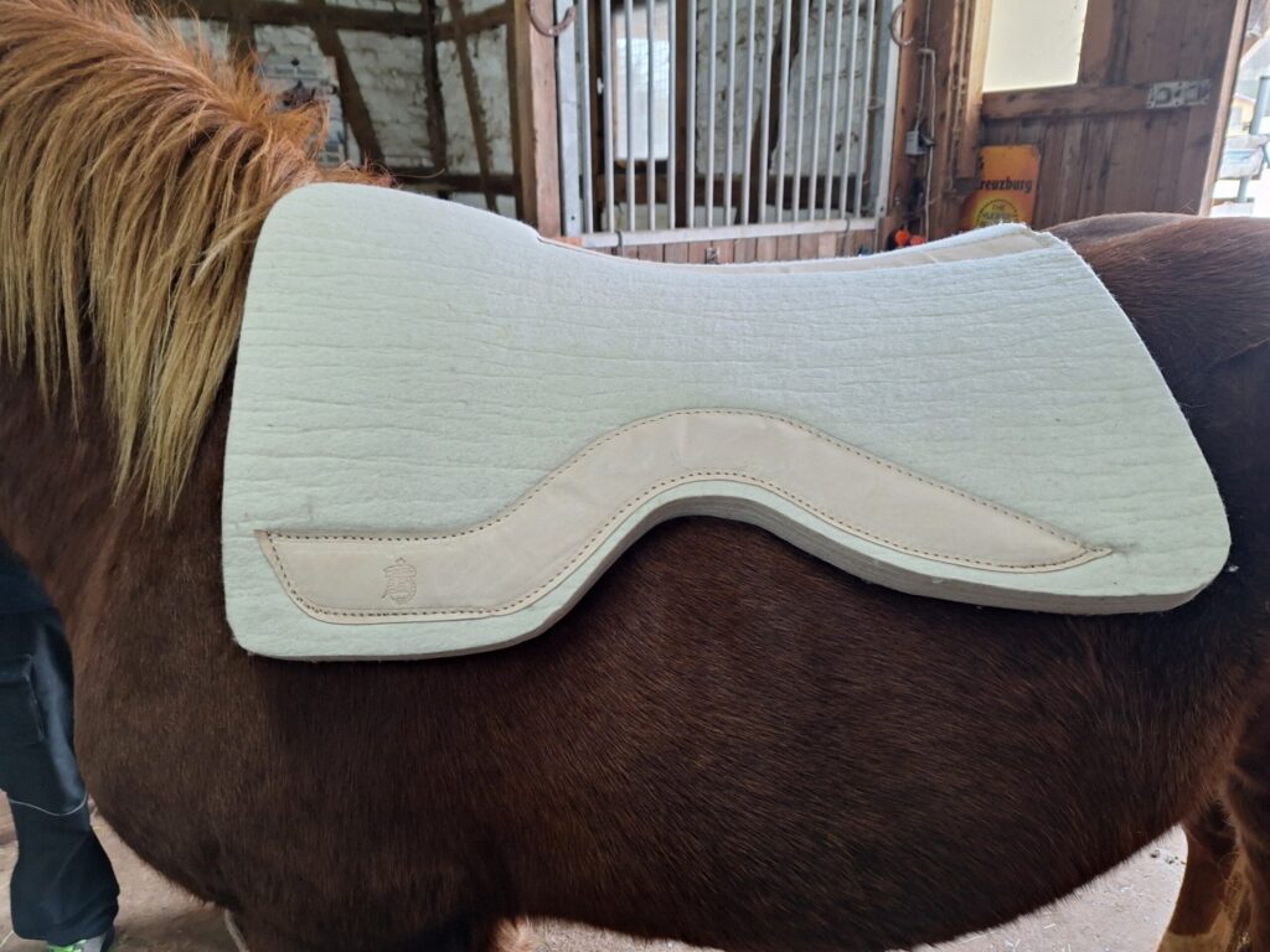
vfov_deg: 58.9
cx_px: 635
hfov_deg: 73.9
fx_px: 844
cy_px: 476
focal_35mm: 23
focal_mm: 5.54
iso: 160
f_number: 1.8
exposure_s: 1/50
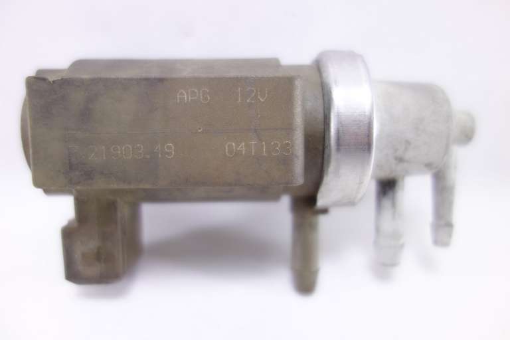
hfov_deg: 65.5
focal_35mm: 28
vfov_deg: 46.4
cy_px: 170
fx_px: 397
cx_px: 255
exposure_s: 1/80
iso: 125
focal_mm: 10.4
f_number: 1.8
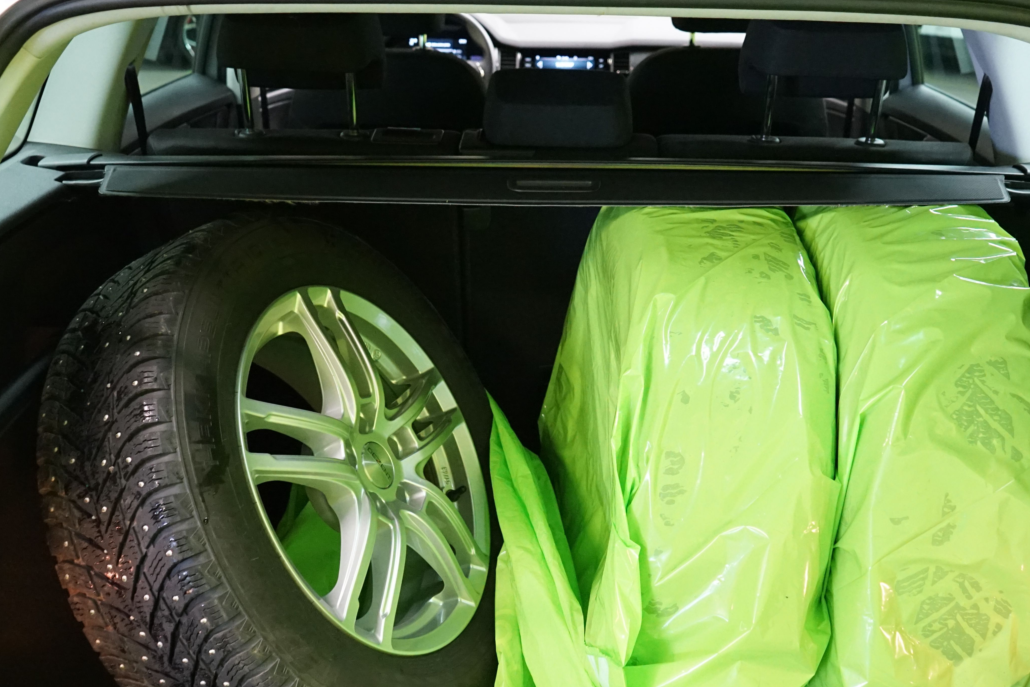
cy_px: 422
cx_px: 544
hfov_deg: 47.4
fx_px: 1173
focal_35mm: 41
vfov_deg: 32.5
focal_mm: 28
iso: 5000
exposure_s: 1/50
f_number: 5
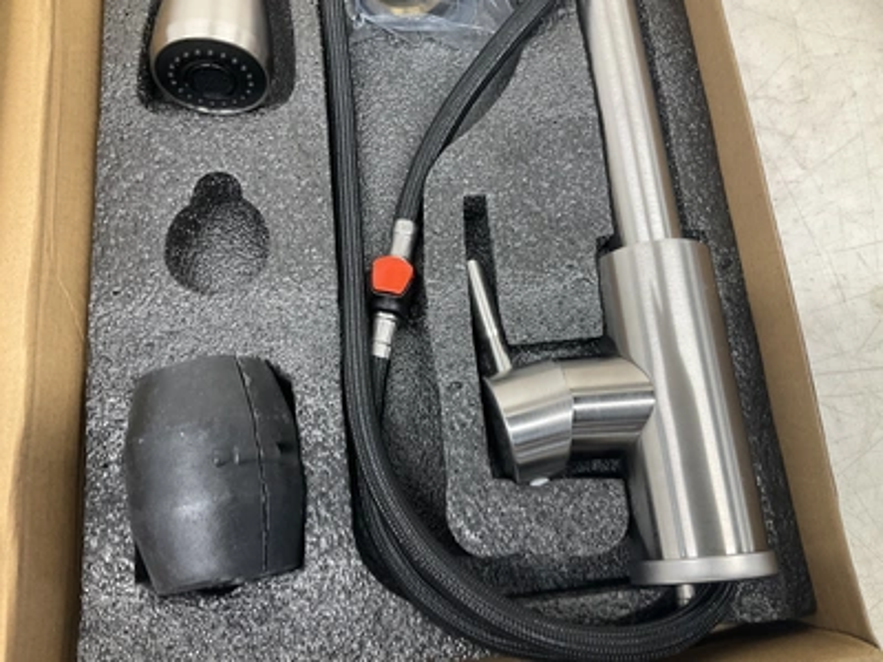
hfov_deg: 61.7
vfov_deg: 48.2
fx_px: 740
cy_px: 331
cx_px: 442
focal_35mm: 29
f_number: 1.8
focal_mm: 3
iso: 64
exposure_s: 1/60
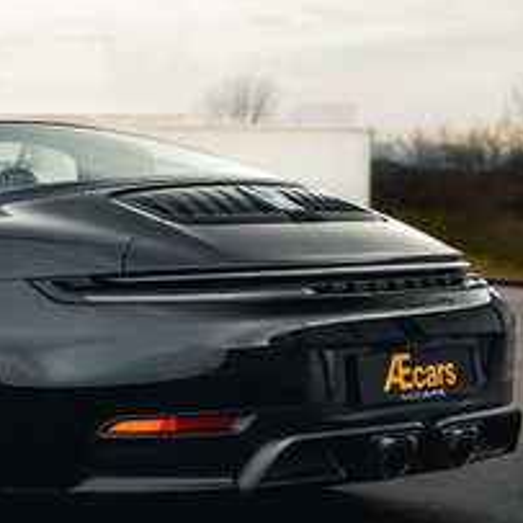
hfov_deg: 15.6
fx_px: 1761
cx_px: -255
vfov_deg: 16.9
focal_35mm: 103
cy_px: 318
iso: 100
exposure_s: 1/160
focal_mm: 32
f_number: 2.8
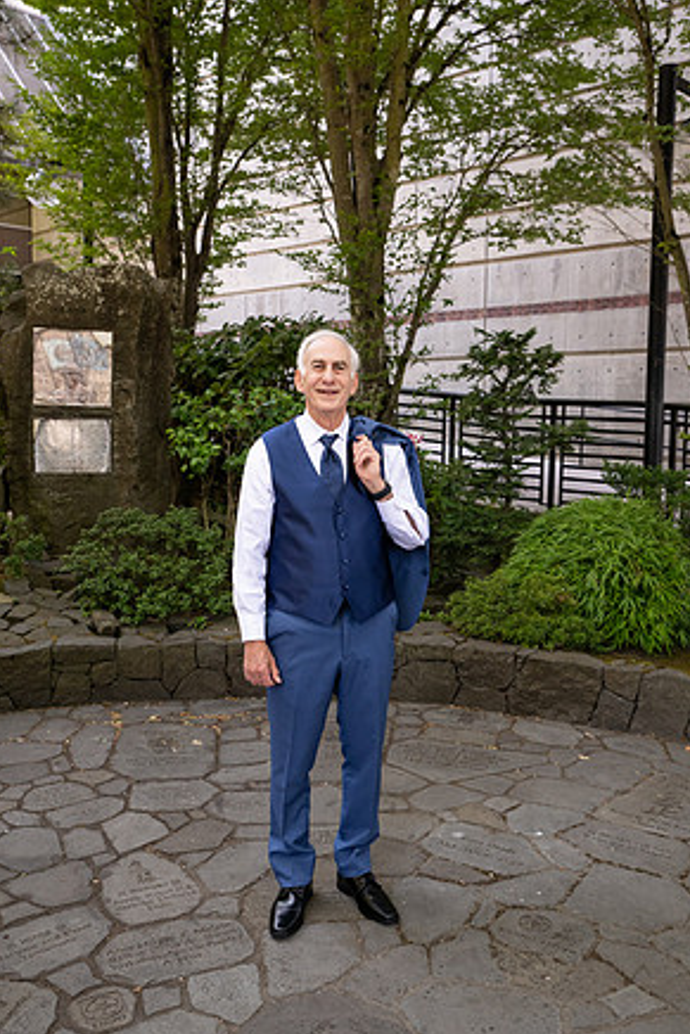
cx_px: 346
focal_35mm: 33
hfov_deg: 40.0
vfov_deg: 57.2
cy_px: 524
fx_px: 948
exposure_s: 1/400
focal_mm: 32
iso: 2000
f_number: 6.3
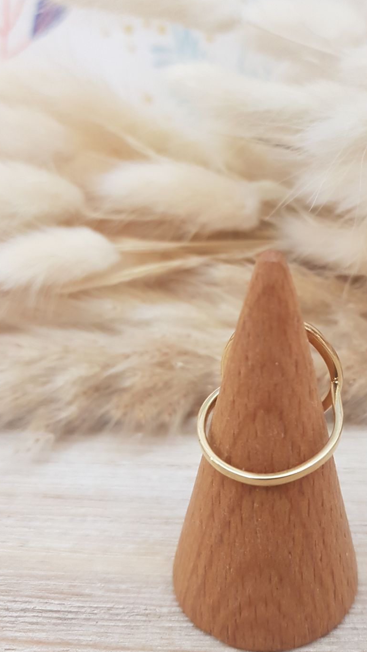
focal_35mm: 33
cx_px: 278
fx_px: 571
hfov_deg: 34.8
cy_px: 331
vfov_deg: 59.5
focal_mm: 4.2
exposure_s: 1/33
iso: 200
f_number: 1.7
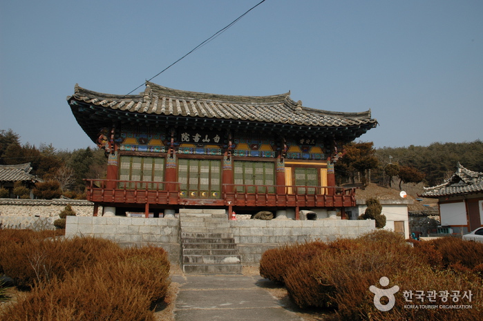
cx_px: 242
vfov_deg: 47.9
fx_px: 362
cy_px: 160
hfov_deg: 67.4
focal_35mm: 27
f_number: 18
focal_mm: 18
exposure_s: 1/160
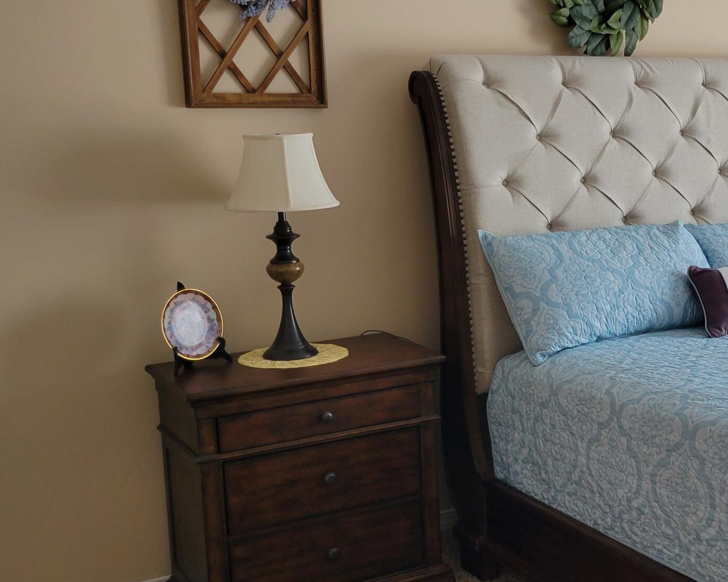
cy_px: 283
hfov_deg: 32.2
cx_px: 674
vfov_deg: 27.6
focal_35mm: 55
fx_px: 1185
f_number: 1.8
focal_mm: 5.4
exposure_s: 1/120
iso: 160
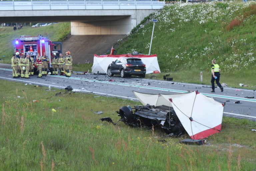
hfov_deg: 19.5
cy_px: 86
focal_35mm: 105
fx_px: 747
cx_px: 128
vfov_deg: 13.0
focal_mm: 70
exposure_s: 1/50
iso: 640
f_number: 5
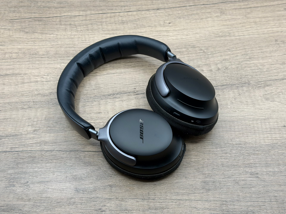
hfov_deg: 39.7
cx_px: 143
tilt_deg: -58.7
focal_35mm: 48
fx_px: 397
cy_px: 107
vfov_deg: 30.3
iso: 64
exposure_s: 1/458
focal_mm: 6.76
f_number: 1.78
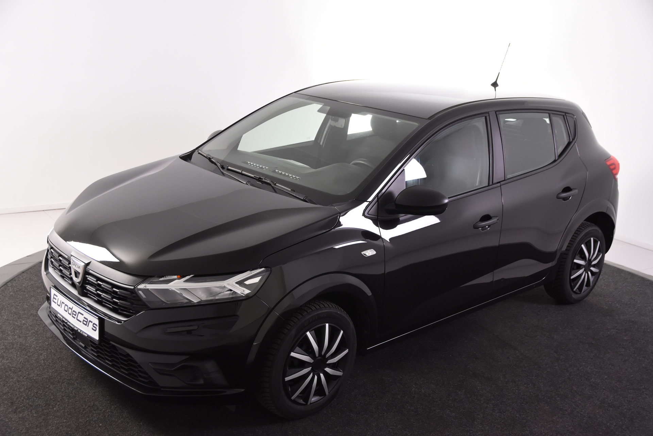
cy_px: 218
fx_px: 762
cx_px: 326
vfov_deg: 31.9
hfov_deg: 46.4
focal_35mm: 42
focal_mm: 28
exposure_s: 1/80
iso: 1600
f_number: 4.5
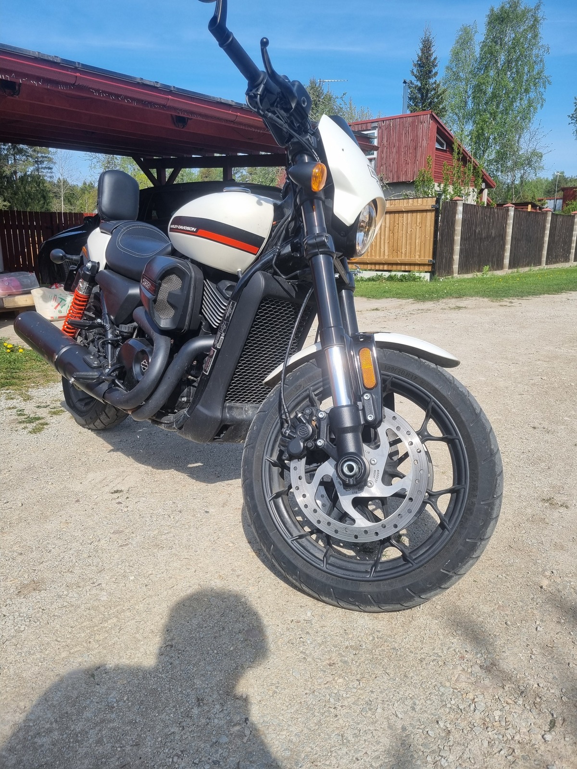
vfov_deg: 67.3
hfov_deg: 53.1
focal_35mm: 26
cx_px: 288
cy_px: 384
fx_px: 578
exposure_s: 1/2264
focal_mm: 5.4
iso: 50
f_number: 1.8
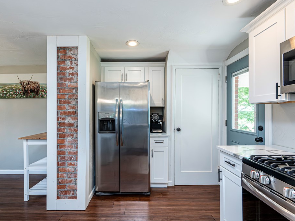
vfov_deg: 78.1
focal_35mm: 16
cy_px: 112
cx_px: 122
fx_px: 136
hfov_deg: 93.6
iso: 2500
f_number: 8
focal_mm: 14
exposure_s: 1/160
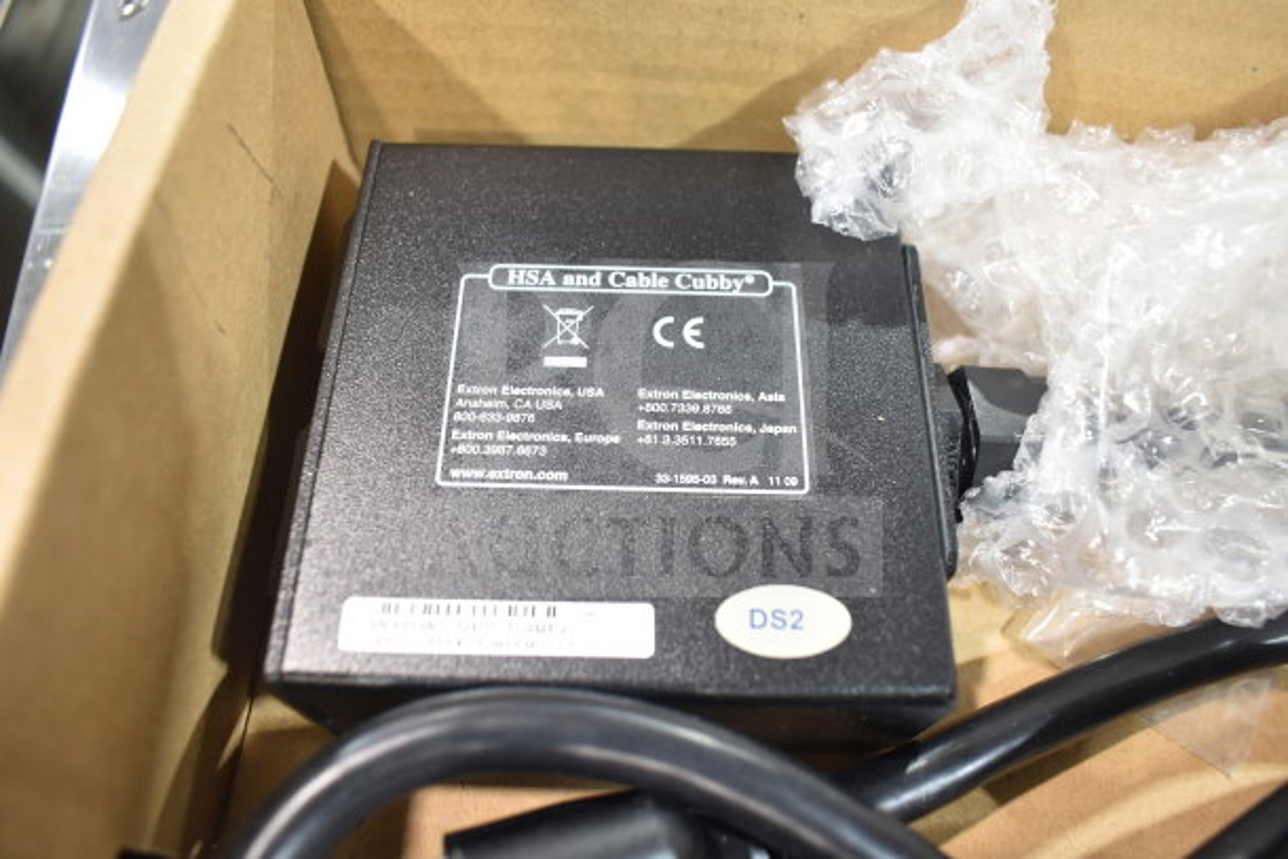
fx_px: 966
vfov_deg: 48.0
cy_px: 430
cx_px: 644
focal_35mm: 27
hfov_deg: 67.4
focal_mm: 18
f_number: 3.5
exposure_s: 1/30
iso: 560
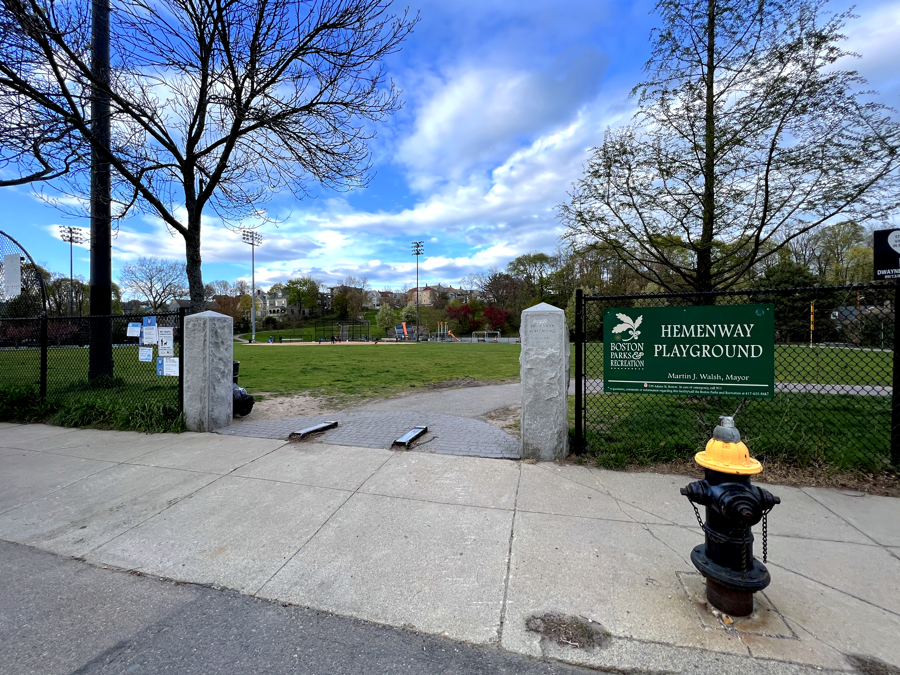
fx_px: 338
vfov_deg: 89.9
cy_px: 338
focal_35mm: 13
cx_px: 450
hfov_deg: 106.2
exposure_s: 1/477
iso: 32
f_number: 1.8
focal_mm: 1.57
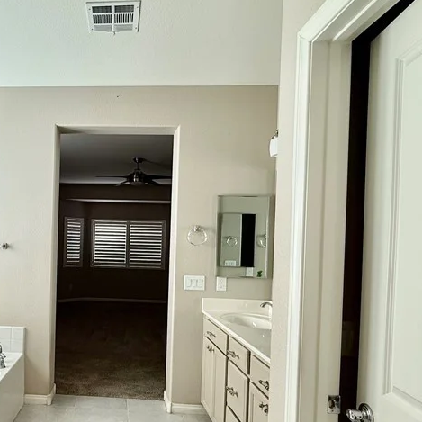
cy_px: 250
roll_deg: -1.5
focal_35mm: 27
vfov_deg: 58.7
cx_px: 87
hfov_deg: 55.1
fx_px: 372
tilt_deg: -0.7
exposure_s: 1/120
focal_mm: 2.22
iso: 80
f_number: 2.2
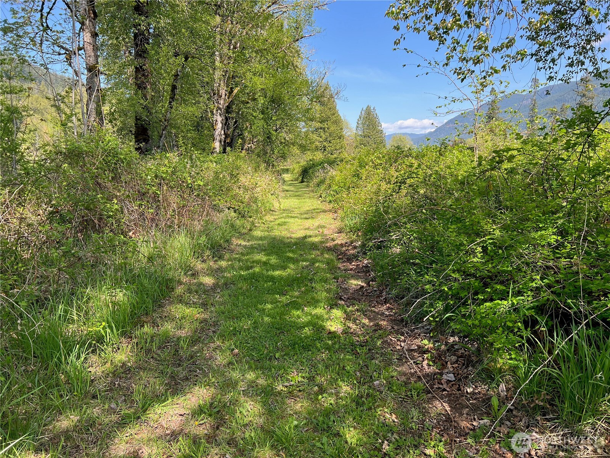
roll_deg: +0.6
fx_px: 458
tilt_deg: -7.5
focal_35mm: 26
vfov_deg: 53.1
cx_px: 305
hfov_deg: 67.3
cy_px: 229
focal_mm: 5.7
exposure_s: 1/846
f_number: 1.5
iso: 50
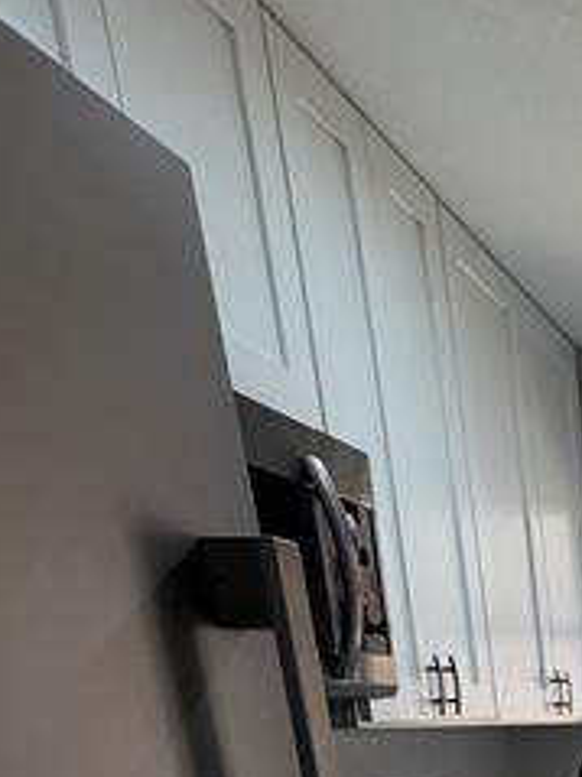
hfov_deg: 24.0
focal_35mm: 45
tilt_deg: -19.6
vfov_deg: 30.8
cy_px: 1057
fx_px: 1010
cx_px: 910
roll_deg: -0.9
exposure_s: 1/120
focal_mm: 2.22
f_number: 2.2
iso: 160
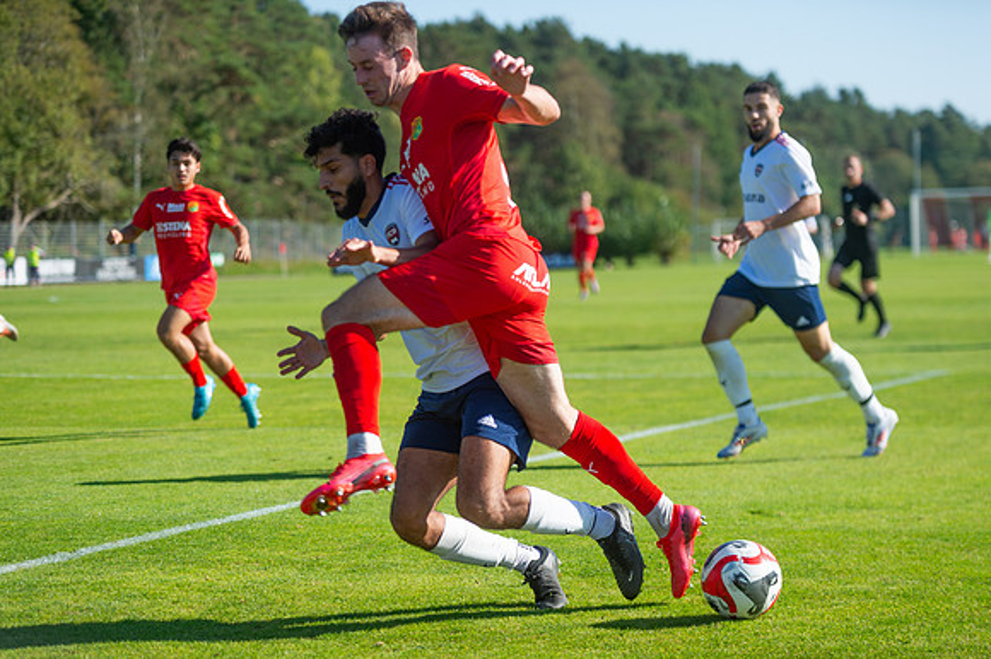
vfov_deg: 13.7
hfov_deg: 20.4
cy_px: 330
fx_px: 2751
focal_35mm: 100
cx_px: 496
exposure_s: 1/1600
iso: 125
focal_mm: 100
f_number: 3.2
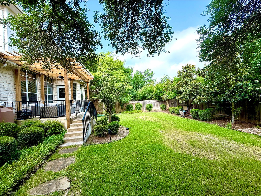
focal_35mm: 14
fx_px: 106
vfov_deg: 85.7
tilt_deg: +1.4
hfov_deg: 102.1
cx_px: 130
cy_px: 98
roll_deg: +3.4
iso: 64
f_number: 2.2
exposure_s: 1/527
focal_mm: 2.22
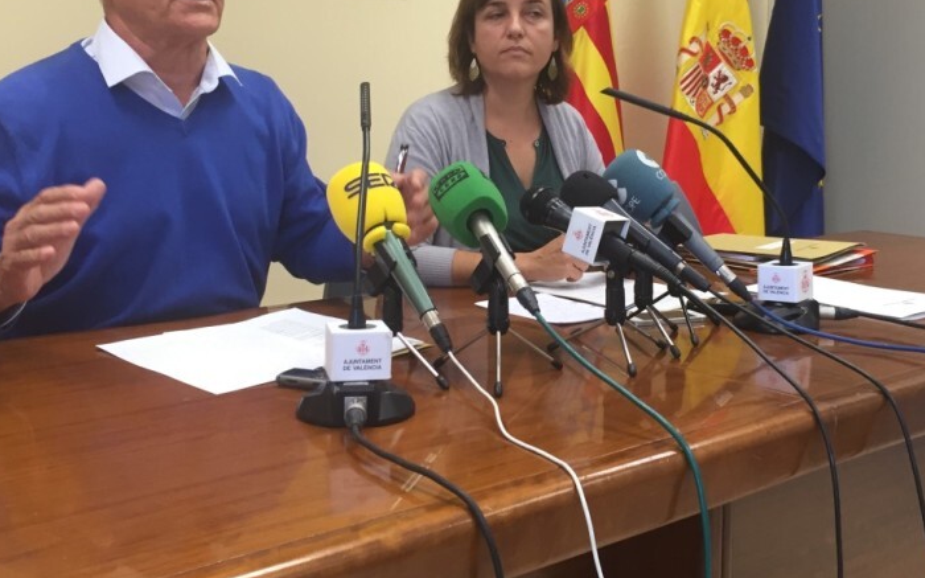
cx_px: 513
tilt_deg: -6.5
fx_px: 1134
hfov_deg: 44.3
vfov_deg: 28.4
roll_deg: -2.1
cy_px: 200
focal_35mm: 45
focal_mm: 4.15
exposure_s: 1/33
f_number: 2.2
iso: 50
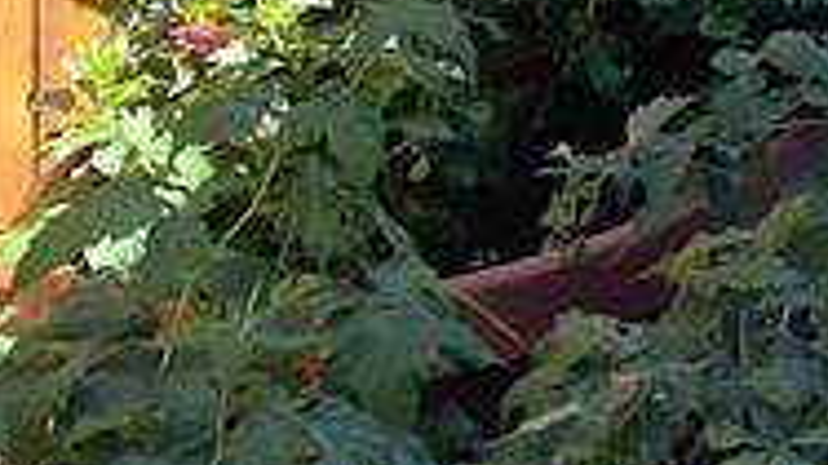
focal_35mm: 155
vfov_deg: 7.0
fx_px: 3402
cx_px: 1612
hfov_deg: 12.4
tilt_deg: +1.8
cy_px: -957
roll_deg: -2.4
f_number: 1.8
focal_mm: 4.25
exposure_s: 1/1678
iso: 32
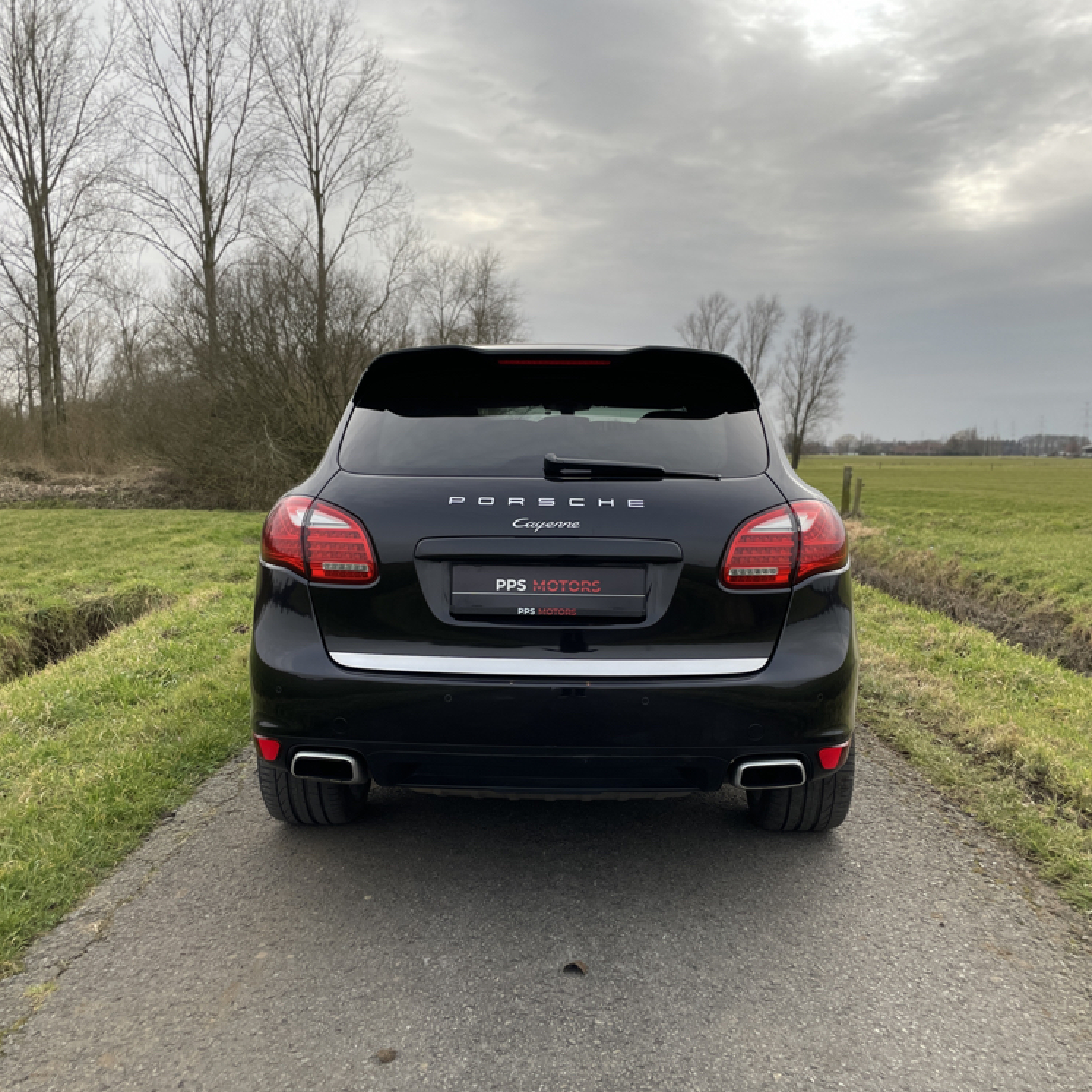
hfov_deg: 52.5
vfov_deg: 52.5
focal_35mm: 31
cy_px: 547
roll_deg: -0.4
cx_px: 557
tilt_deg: -3.7
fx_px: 1106
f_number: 1.6
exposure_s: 1/1304
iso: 32
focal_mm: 4.2
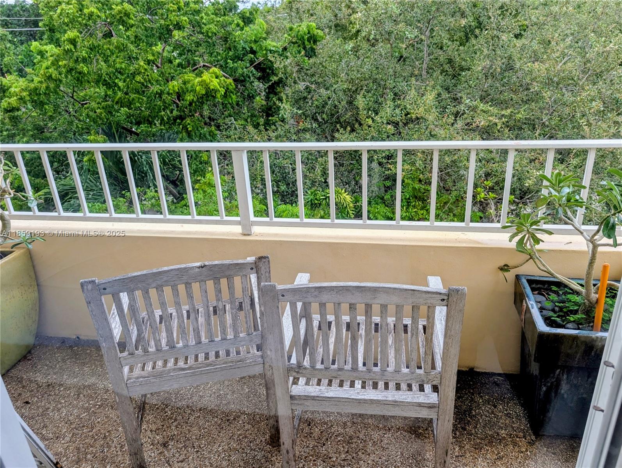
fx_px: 432
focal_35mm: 24
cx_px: 311
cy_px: 234
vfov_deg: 56.9
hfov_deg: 71.5
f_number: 1.68
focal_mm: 6.9
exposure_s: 1/252
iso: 20
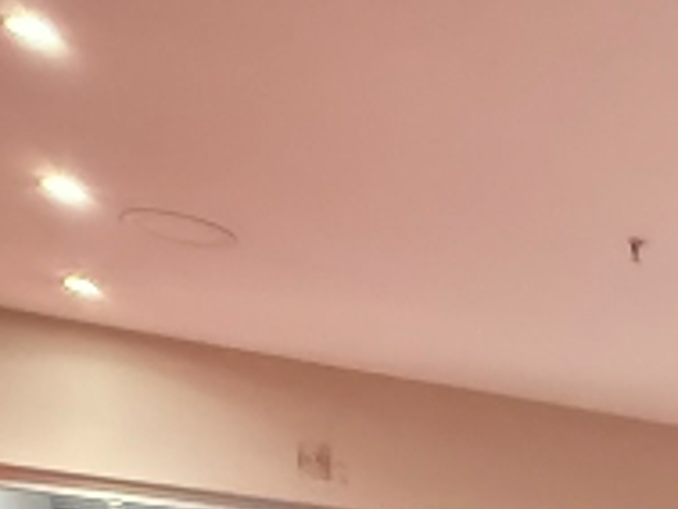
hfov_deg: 20.2
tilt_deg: -6.4
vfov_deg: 15.9
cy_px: 996
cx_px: 1166
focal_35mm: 74
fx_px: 1450
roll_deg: -2.0
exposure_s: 1/25
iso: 2000
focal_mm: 2.22
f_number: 2.2
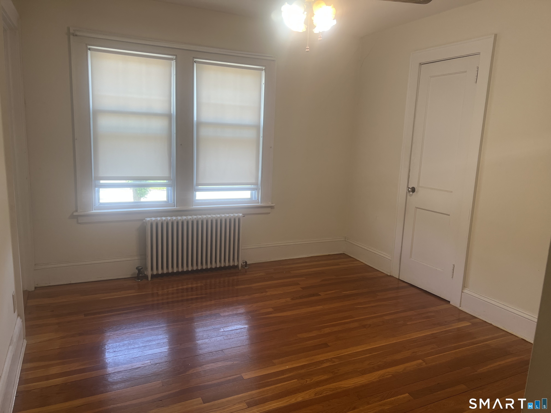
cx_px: 276
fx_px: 414
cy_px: 206
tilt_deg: -10.2
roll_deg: -2.6
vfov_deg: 53.1
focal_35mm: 26
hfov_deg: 67.3
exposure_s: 1/120
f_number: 1.5
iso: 64
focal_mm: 5.7
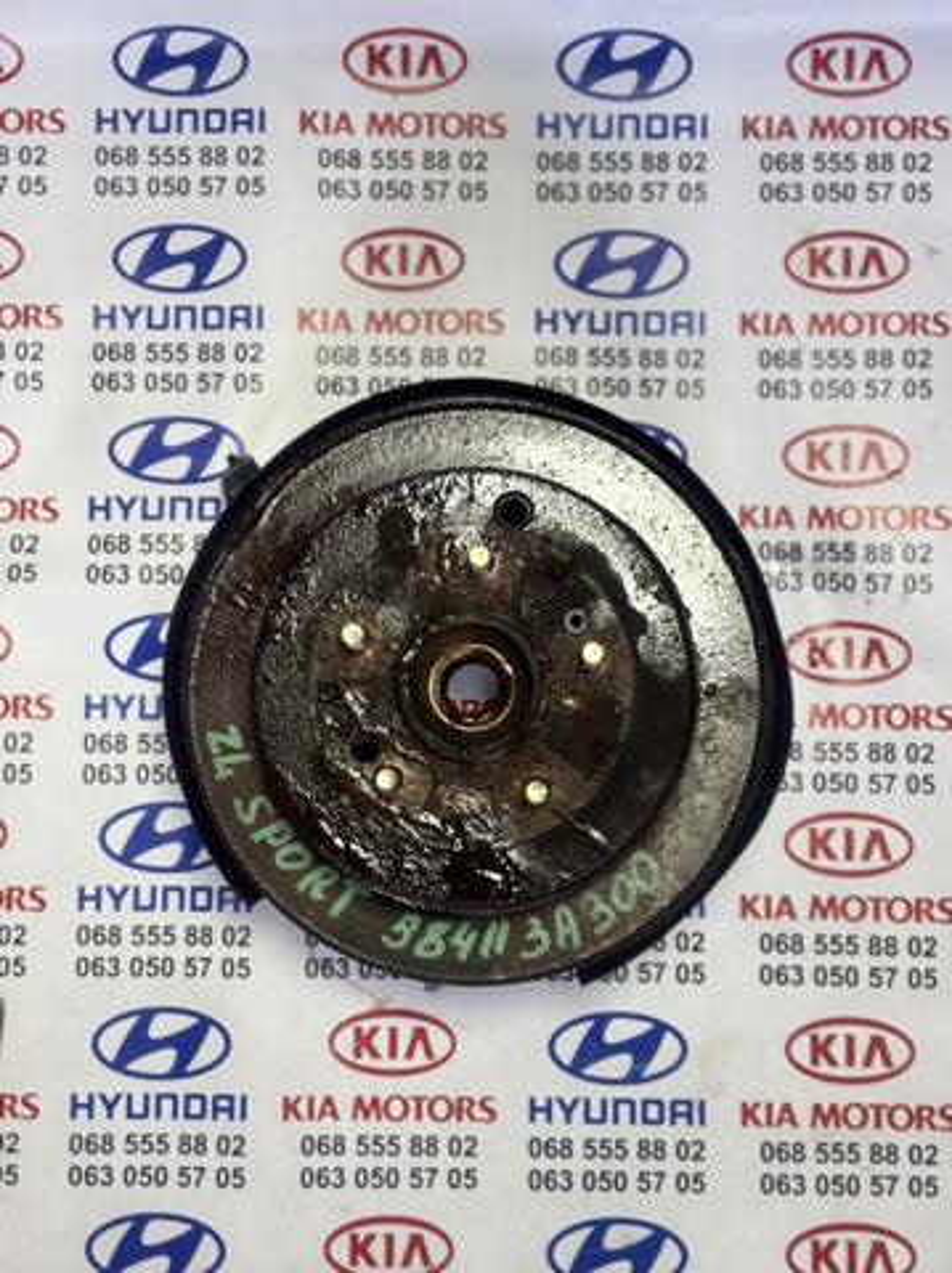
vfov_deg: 36.9
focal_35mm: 52
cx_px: 476
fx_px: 1910
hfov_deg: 28.0
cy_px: 636
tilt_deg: -85.6
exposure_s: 1/60
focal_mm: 5.96
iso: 100
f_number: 1.6
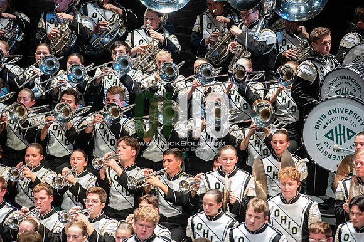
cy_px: 121
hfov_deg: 6.9
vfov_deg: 4.6
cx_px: 182
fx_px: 3031
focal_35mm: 300
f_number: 5.6
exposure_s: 1/400
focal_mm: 300
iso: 5000
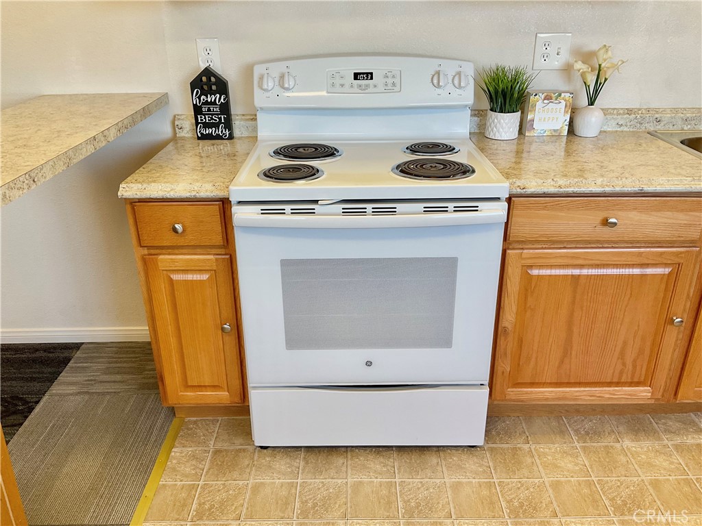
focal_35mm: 29
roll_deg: -0.4
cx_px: 351
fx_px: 588
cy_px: 263
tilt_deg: -25.0
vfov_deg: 48.2
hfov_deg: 61.7
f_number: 1.8
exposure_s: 1/120
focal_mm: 3
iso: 64
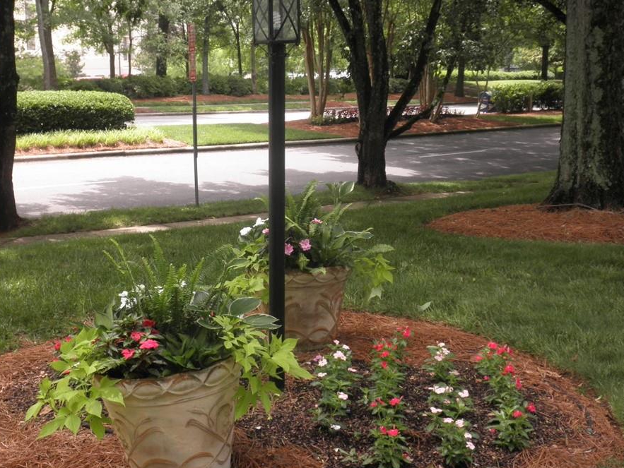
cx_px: 273
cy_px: 215
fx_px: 920
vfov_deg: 28.6
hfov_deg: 37.4
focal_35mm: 51
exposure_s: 1/125
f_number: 3.4
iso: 64
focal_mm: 7.9
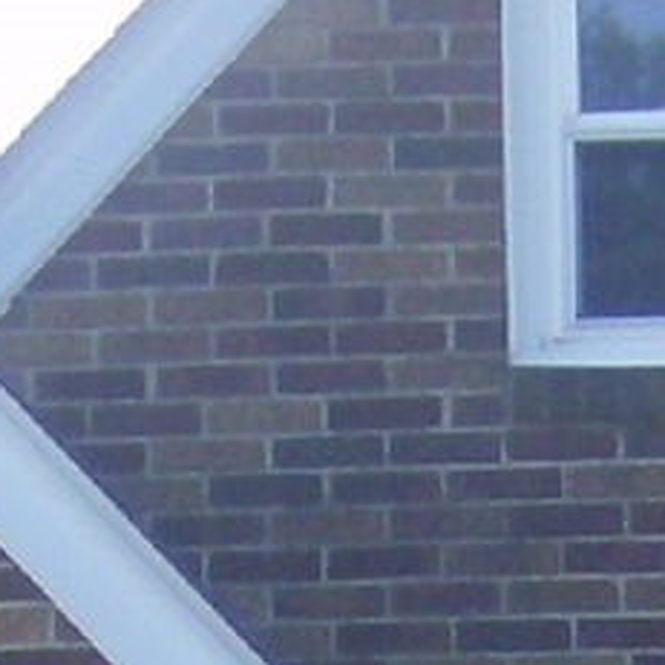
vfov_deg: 6.0
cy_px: 1396
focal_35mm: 286
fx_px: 6216
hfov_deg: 6.1
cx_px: 190
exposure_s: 1/245
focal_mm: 6
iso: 100
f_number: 2.8
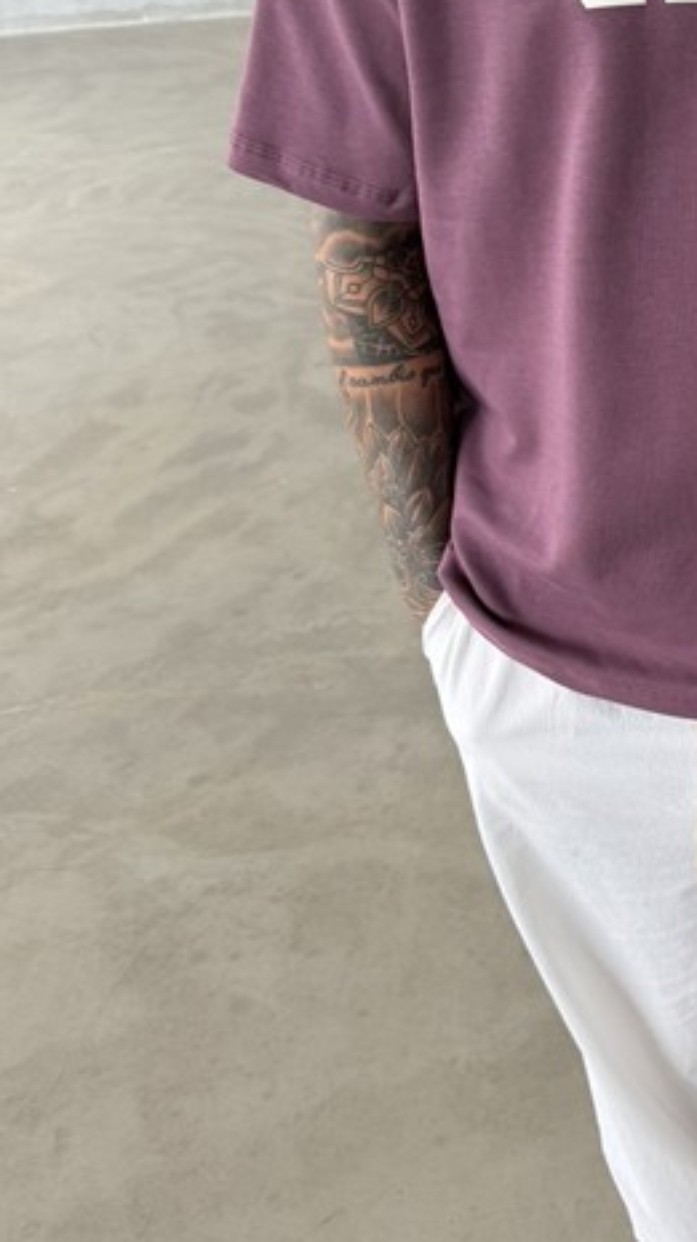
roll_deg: -0.3
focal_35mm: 45
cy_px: 475
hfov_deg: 25.1
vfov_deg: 45.2
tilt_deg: -28.6
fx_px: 1481
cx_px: 710
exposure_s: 1/121
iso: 125
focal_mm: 6.76
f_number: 1.78
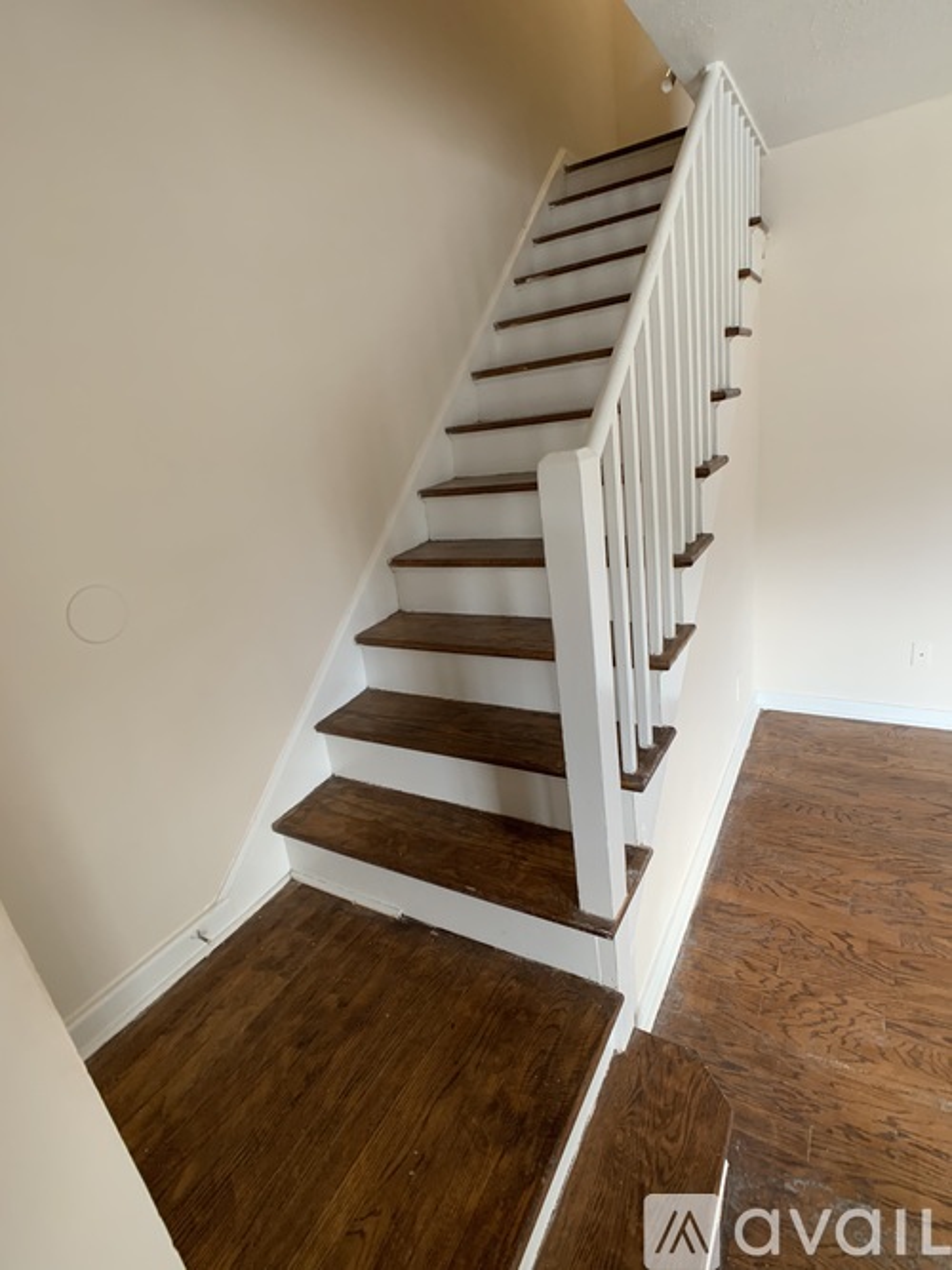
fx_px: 954
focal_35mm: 26
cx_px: 476
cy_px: 635
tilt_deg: -18.5
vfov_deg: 67.3
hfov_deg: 53.0
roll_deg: +8.0
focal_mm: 4.25
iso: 200
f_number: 1.8
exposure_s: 1/60
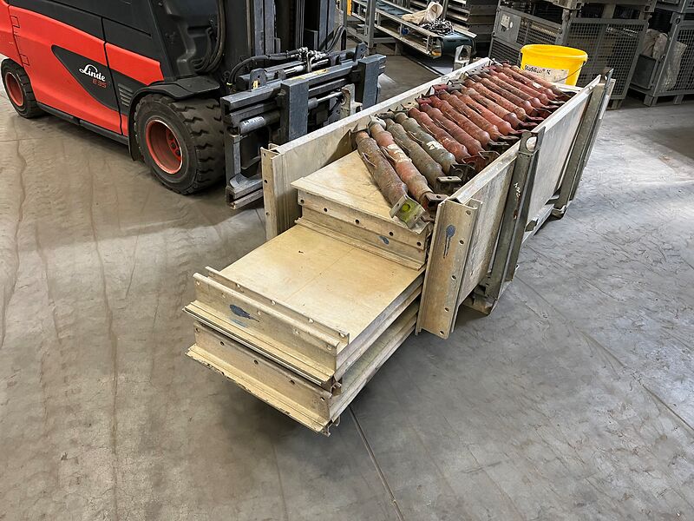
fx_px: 521
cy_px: 260
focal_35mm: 26
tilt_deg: -33.9
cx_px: 347
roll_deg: -4.1
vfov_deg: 53.1
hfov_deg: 67.3
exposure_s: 1/60
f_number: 1.6
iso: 160
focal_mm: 5.1
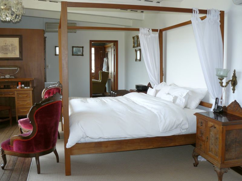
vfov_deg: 39.7
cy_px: 90
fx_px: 252
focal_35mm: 36
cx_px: 121
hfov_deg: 51.4
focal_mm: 6
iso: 100
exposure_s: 1/50
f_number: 2.8
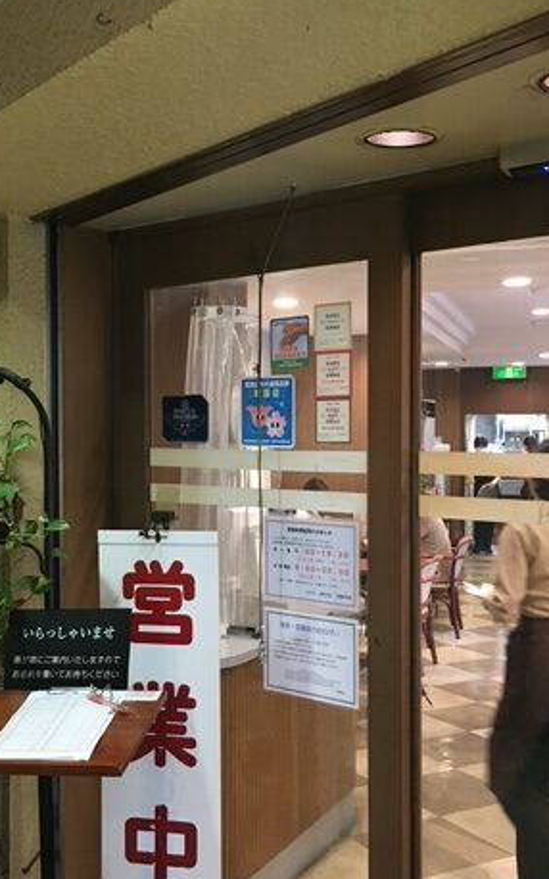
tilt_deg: -0.9
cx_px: 250
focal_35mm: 43
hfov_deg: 29.8
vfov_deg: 46.2
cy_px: 466
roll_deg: -0.5
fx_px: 1030
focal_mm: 4.15
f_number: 2.2
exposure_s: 1/33
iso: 200
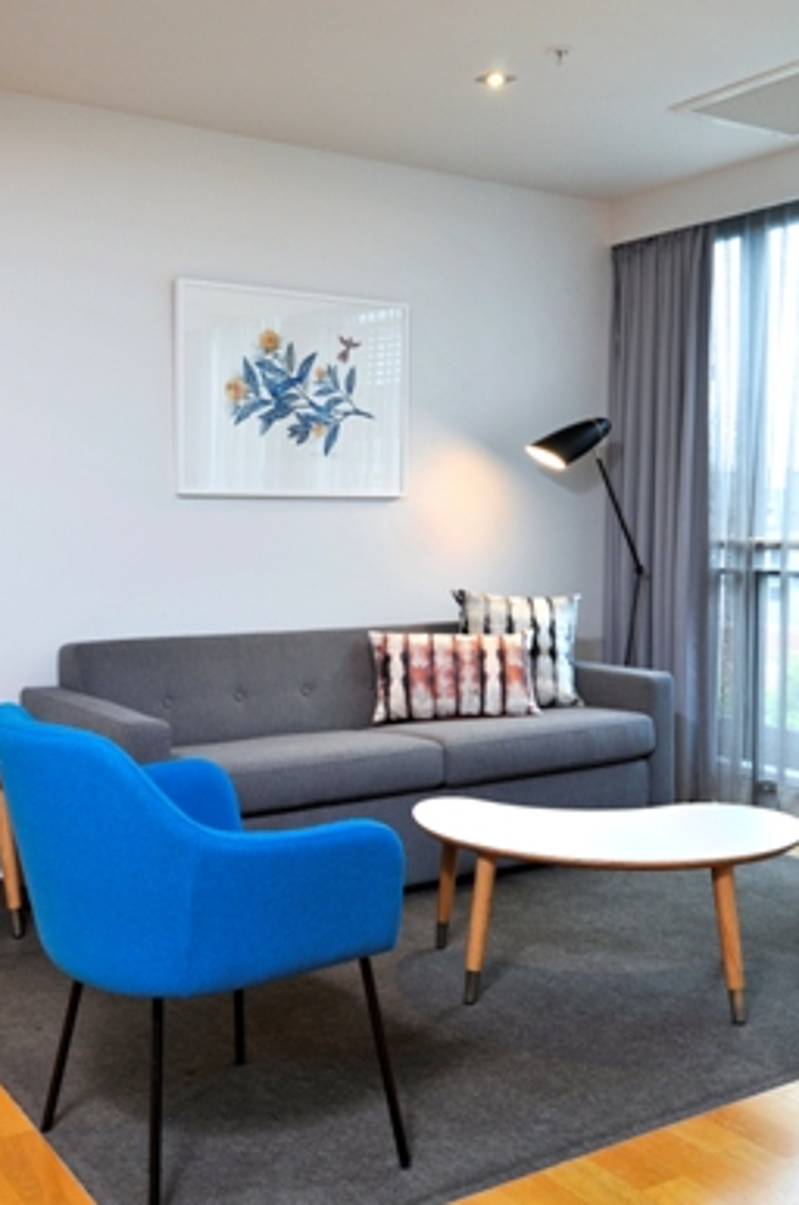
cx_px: 387
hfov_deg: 34.9
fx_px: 1270
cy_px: 585
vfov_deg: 50.8
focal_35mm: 38
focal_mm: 24
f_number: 11
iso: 200
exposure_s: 1/5
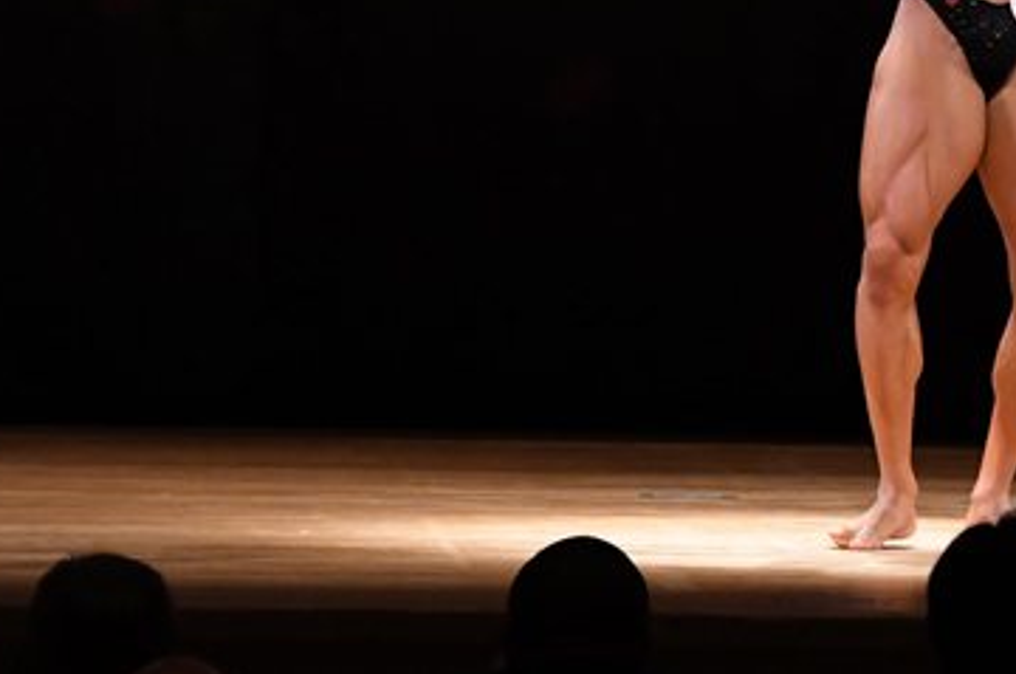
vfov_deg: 3.4
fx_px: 11358
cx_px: 961
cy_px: 17
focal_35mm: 403
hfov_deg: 5.1
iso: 4000
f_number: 5.6
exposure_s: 1/400
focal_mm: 125
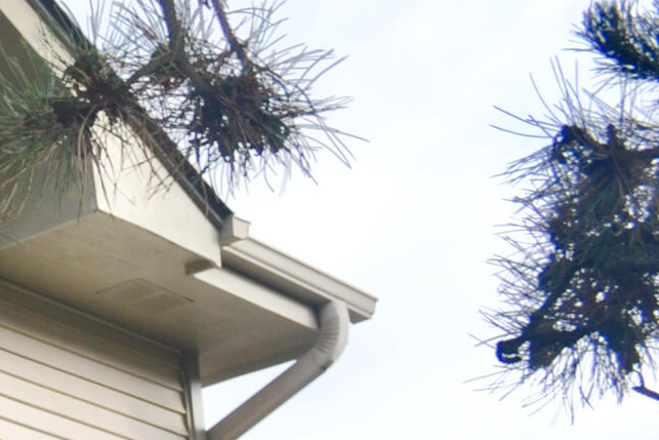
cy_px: 751
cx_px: -874
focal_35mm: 126
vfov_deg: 10.3
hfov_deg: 12.9
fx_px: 2307
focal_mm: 18
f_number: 5.6
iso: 100
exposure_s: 1/200
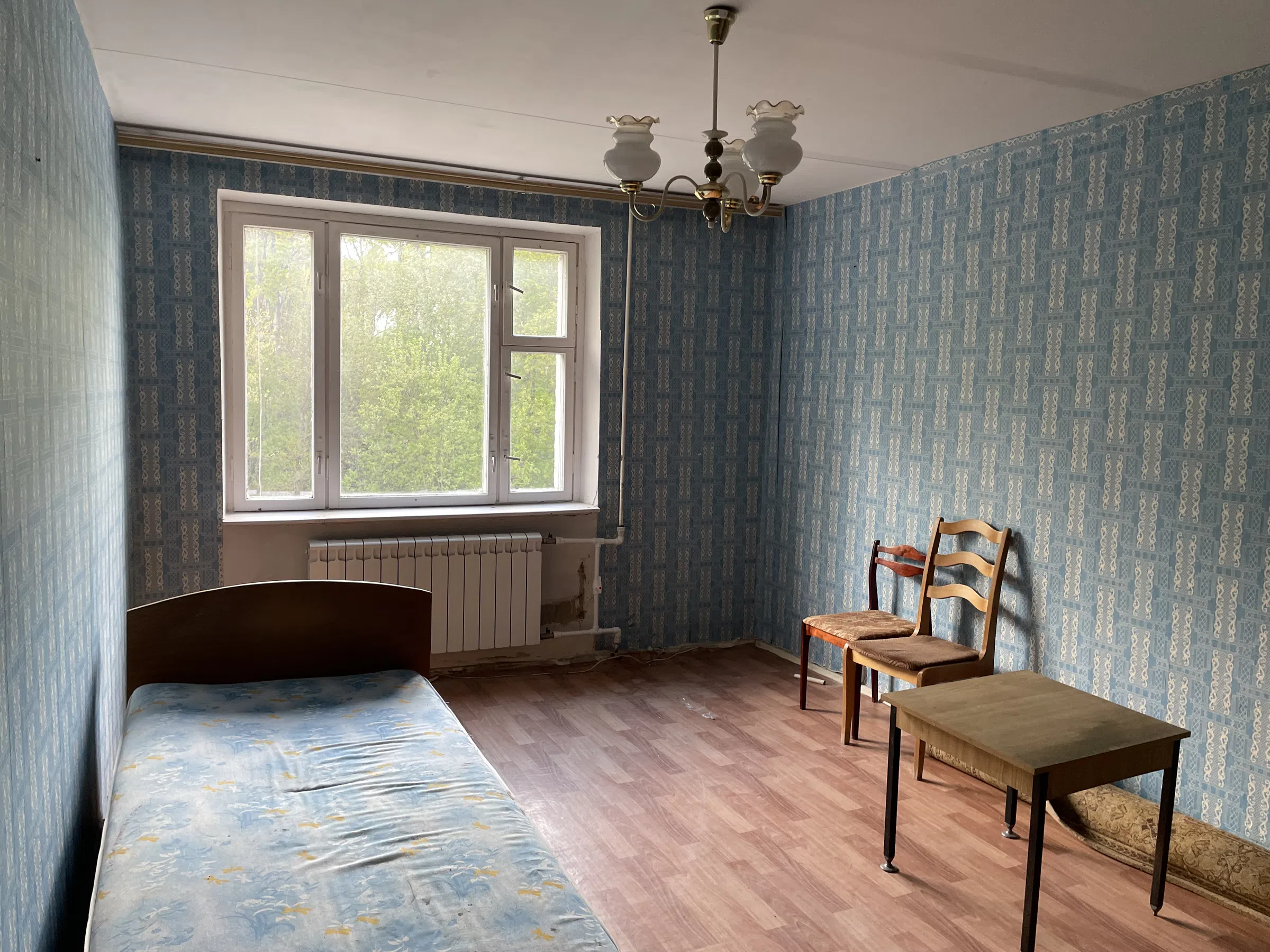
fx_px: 954
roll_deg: -1.4
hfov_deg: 67.3
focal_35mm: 26
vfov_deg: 53.1
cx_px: 635
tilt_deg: -4.1
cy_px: 476
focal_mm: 4.2
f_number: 1.6
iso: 125
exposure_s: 1/100
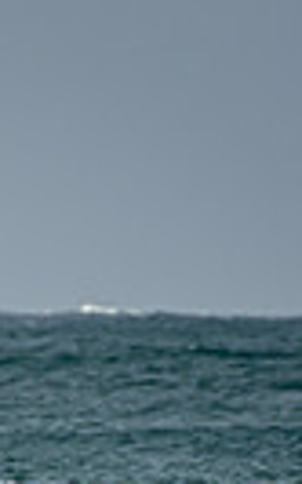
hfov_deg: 1.0
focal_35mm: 1337
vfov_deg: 1.6
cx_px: -502
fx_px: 17626
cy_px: 690
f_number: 5.6
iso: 200
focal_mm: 200
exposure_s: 1/1250
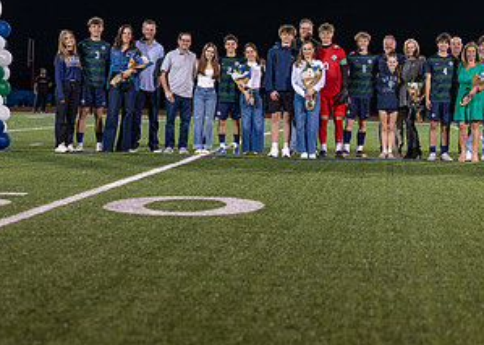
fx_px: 1497
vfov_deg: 13.1
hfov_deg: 17.9
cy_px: 113
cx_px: 481
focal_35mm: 109
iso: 1250
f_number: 2
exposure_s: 1/500
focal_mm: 50
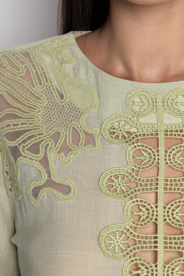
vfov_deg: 24.5
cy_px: 137
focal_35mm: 83
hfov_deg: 16.3
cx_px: 152
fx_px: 637
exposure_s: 1/125
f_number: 5
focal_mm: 50
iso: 320
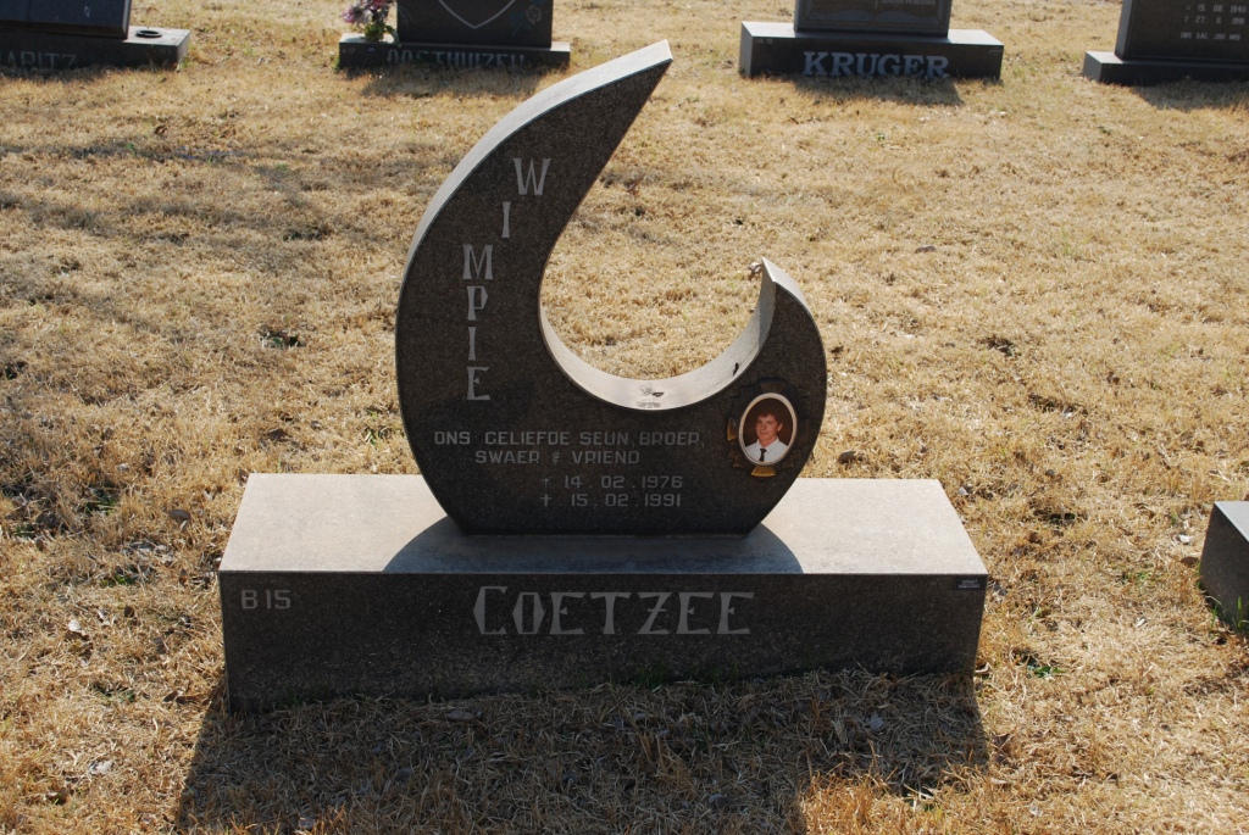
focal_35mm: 45
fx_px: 1563
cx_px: 624
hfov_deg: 43.6
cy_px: 418
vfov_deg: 29.9
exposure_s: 1/200
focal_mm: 30
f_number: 7.1
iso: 100
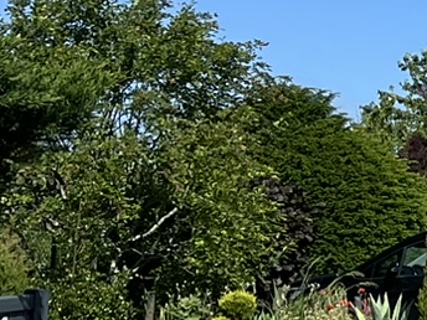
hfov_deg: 10.0
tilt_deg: +8.4
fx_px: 1912
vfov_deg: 9.5
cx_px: 1214
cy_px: 58
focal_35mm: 155
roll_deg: -1.0
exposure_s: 1/4310
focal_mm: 5.1
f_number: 1.6
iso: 50
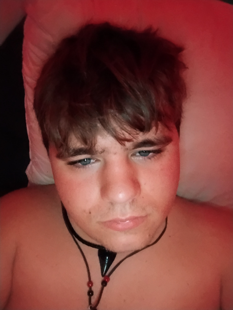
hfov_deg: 53.1
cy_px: 155
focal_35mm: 26
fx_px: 233
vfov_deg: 67.3
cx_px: 116
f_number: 2
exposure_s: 1/15
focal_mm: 2.75
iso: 3952
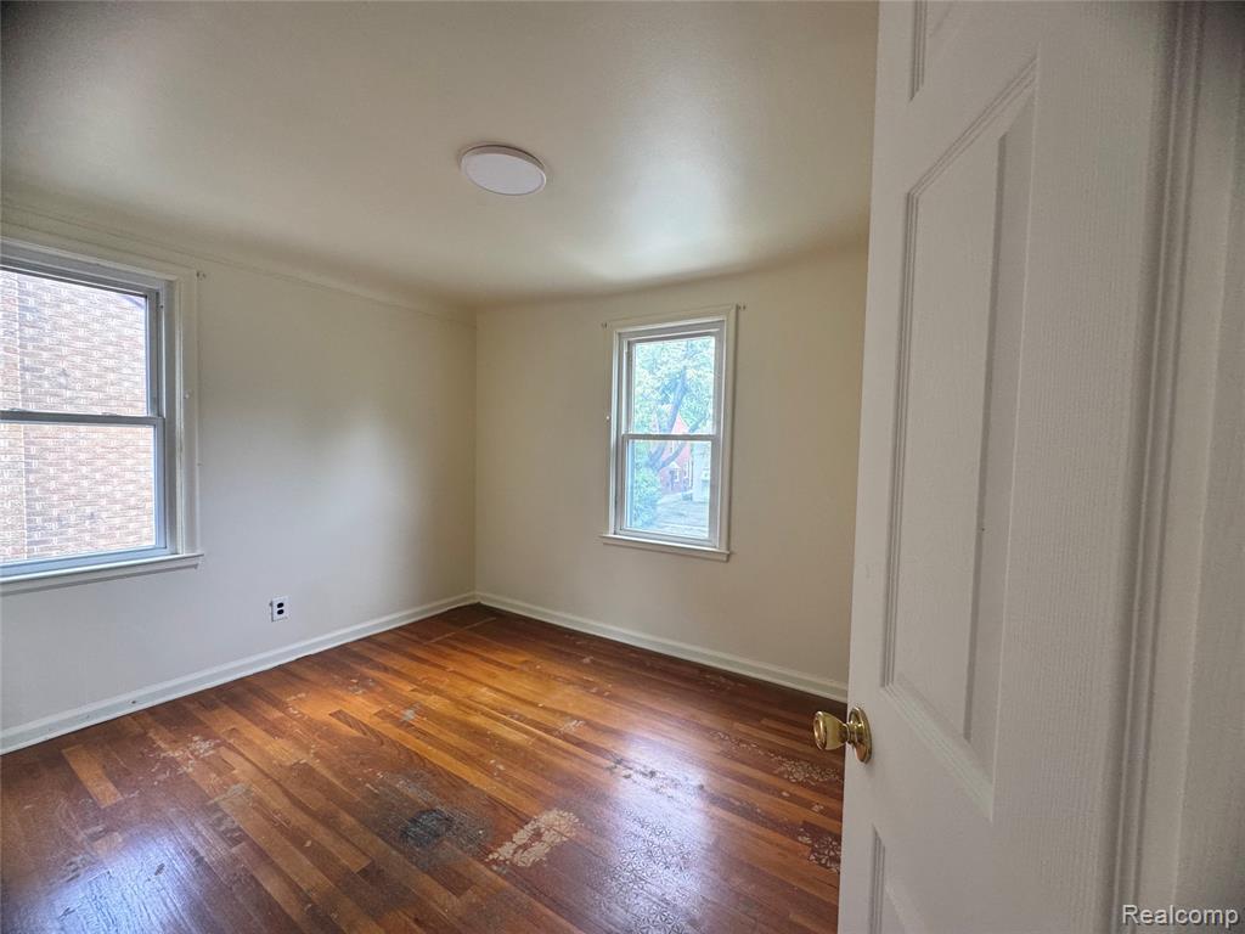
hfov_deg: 102.1
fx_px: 504
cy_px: 467
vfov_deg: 85.7
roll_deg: -1.0
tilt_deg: -3.3
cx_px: 622
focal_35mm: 14
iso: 160
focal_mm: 2.22
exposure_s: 1/99
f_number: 2.2
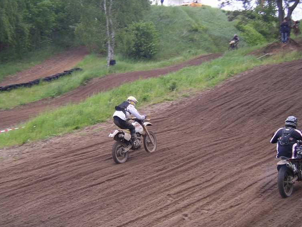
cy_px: 110
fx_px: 585
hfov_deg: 29.0
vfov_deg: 21.9
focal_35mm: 67
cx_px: 144
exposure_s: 1/200
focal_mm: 9.8
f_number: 3.4
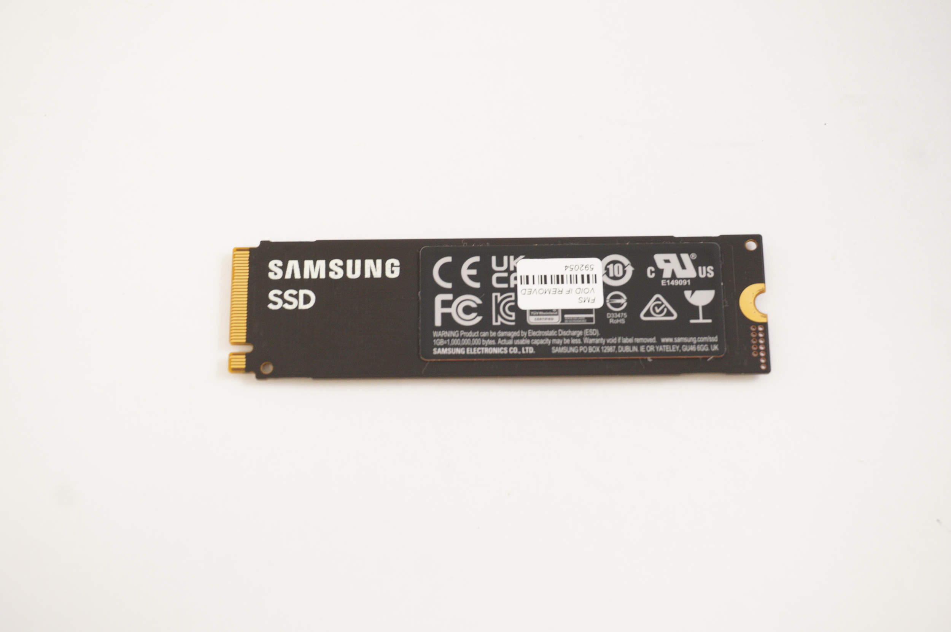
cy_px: 316
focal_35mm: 58
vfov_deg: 23.1
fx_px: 1544
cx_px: 476
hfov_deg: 34.2
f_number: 5.6
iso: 1000
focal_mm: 39
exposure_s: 1/30
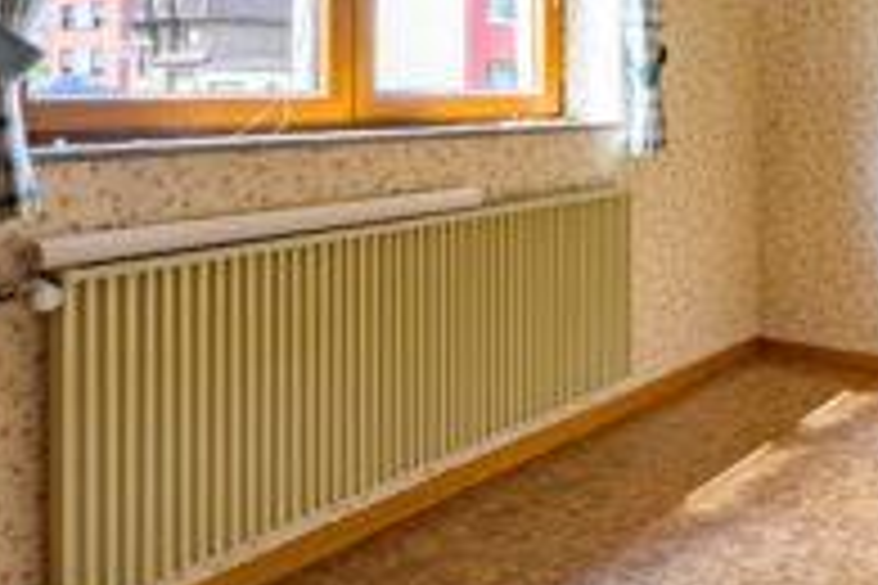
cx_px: 824
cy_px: 148
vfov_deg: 37.0
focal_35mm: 35
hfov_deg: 47.6
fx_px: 854
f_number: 9
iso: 200
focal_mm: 14
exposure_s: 1/40
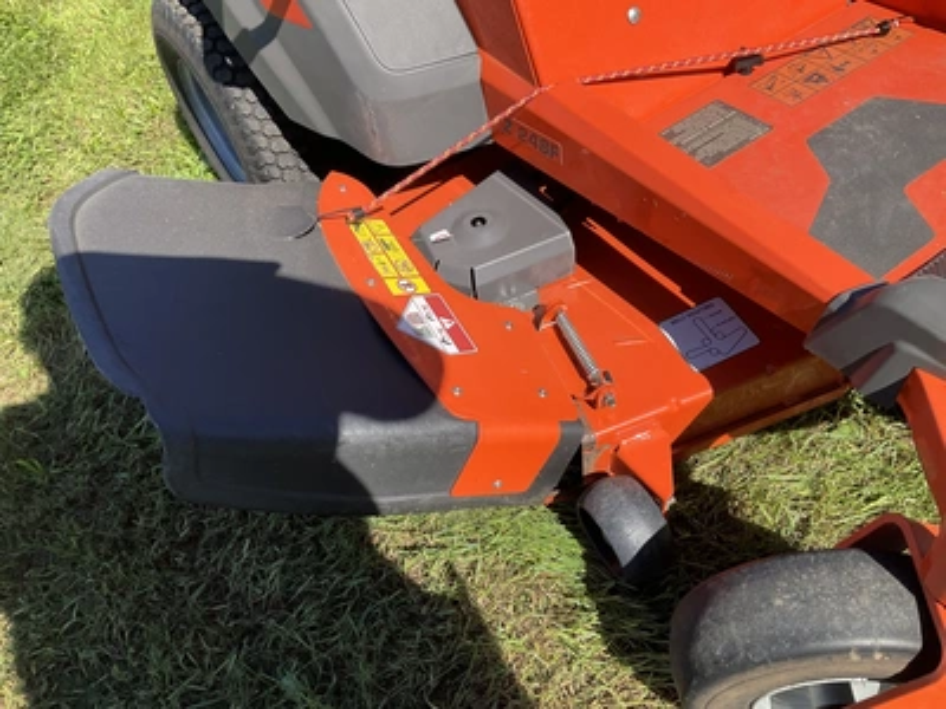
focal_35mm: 29
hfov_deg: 61.7
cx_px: 473
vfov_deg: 48.2
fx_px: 793
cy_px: 354
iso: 25
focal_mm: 3
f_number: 1.8
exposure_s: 1/855
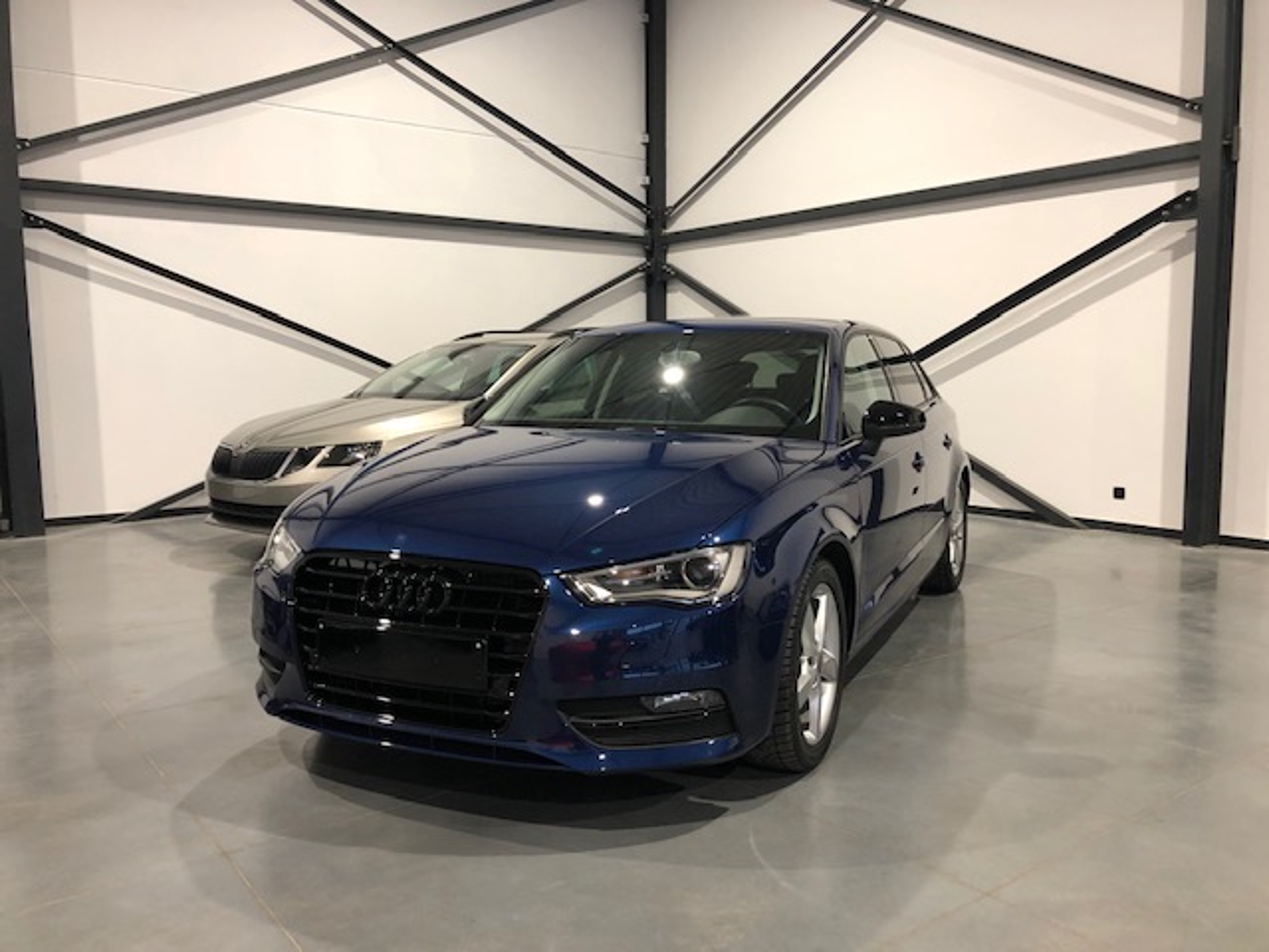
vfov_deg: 49.7
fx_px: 1026
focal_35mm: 28
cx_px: 634
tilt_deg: -6.8
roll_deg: +0.3
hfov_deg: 63.4
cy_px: 476
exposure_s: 1/20
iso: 40
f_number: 1.8
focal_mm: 3.99
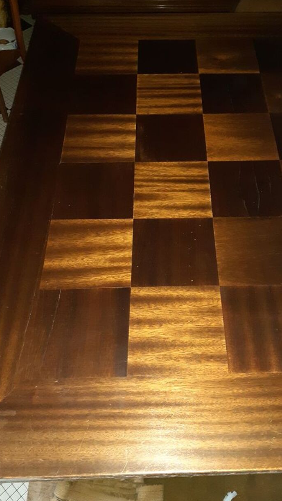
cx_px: 173
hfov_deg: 36.5
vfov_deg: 61.0
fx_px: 425
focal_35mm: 32
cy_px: 252
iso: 1000
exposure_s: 1/17
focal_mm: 3.6
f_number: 1.9
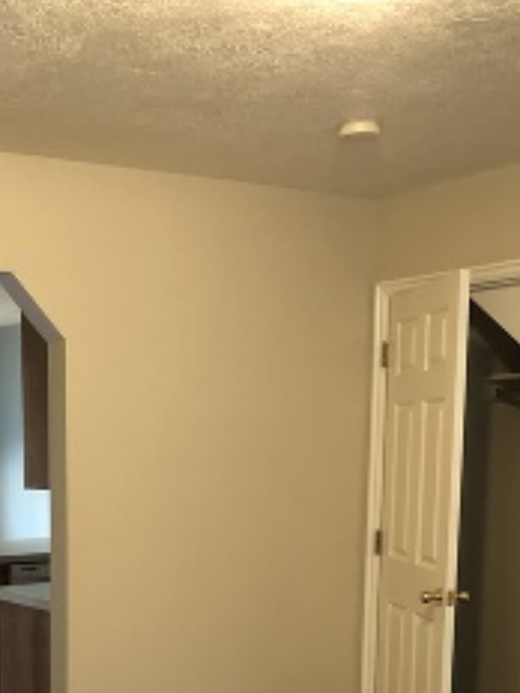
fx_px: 1162
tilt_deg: -9.3
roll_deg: +0.5
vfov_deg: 31.2
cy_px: 663
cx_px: 51
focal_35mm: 58
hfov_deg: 24.5
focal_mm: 3.99
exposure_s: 1/13
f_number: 1.8
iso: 100
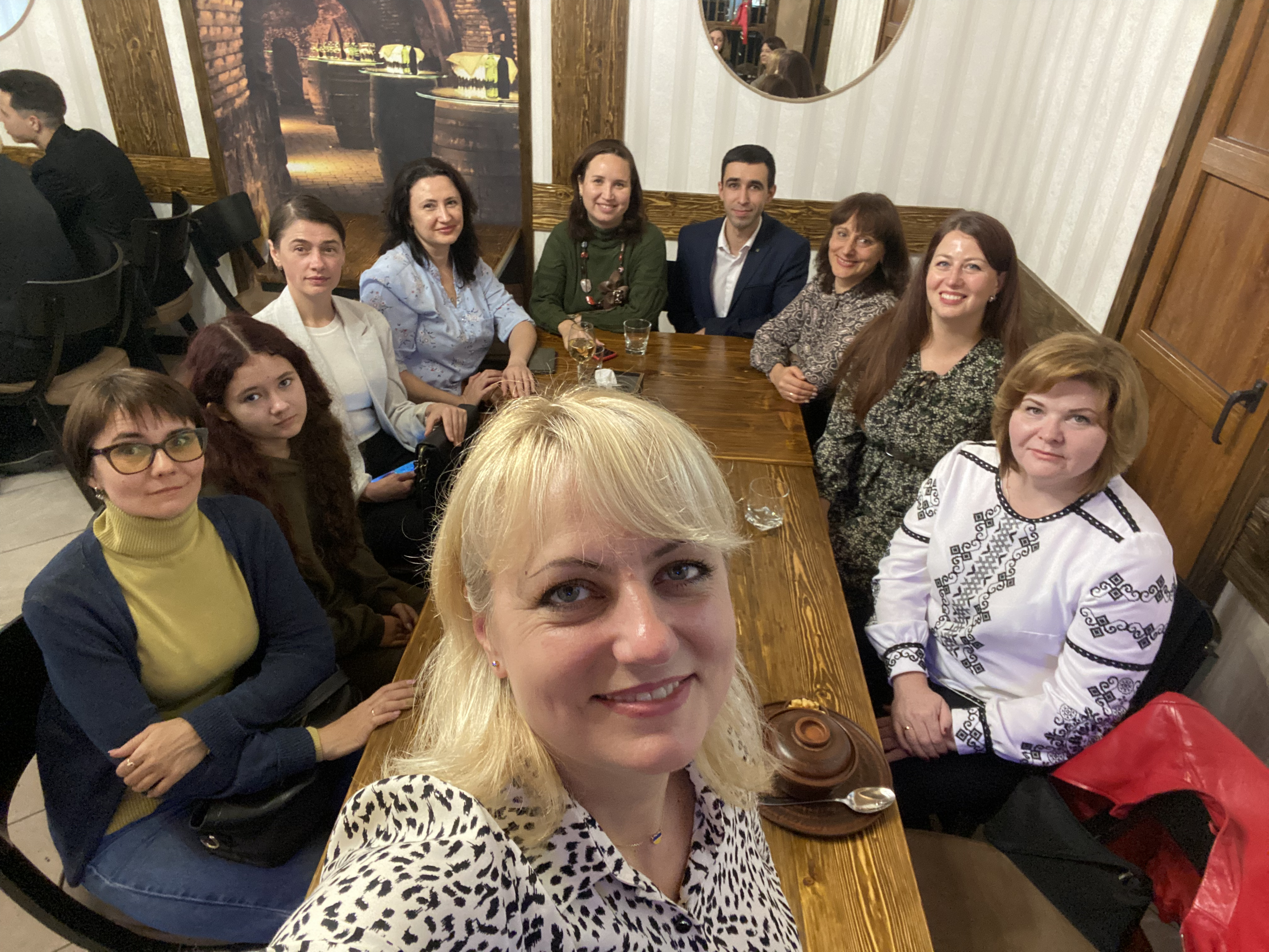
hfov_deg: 73.9
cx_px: 634
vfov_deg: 58.9
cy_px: 476
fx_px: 843
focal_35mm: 23
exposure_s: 1/25
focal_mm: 2.71
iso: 500
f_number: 2.2
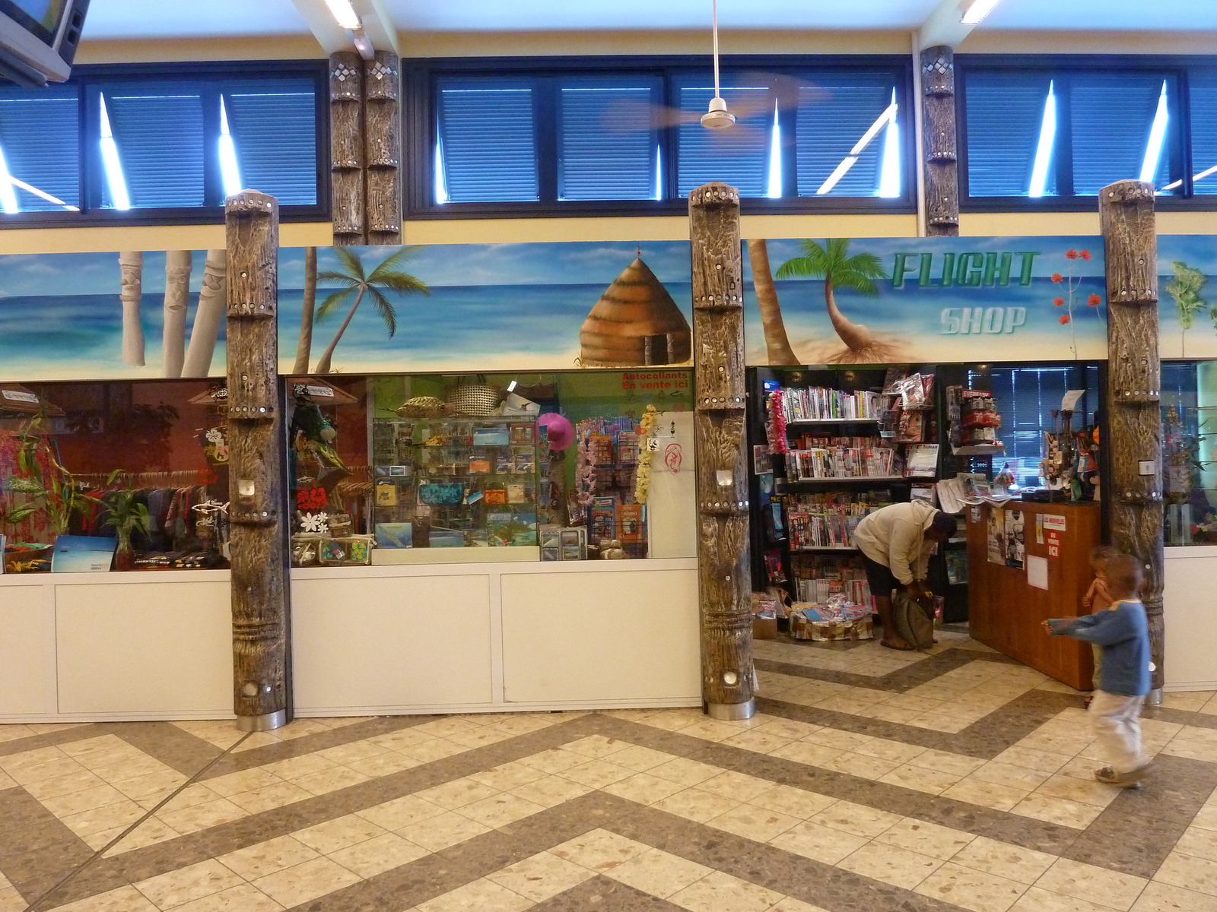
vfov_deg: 54.9
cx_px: 608
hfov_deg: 69.4
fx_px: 879
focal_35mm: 25
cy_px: 456
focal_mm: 4.1
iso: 400
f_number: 3.3
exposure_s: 1/25
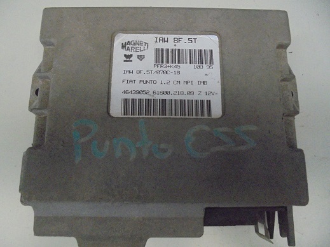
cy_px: 124
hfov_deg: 67.3
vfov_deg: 53.0
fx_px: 248
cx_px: 165
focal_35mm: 26
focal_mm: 4.6
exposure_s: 1/50
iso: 800
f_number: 3.5
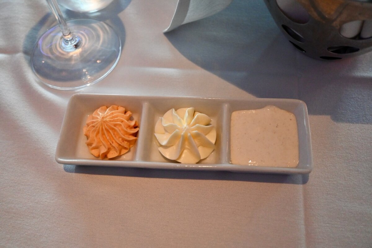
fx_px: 356
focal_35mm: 34
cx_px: 186
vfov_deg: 38.4
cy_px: 124
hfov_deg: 55.1
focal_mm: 23
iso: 3200
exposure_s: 1/80
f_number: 4.2
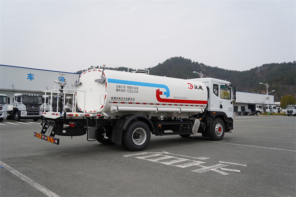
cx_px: 148
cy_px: 98
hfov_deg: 54.4
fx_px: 288
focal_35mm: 35
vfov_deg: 37.8
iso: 125
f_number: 3.2
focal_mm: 35
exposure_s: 1/800
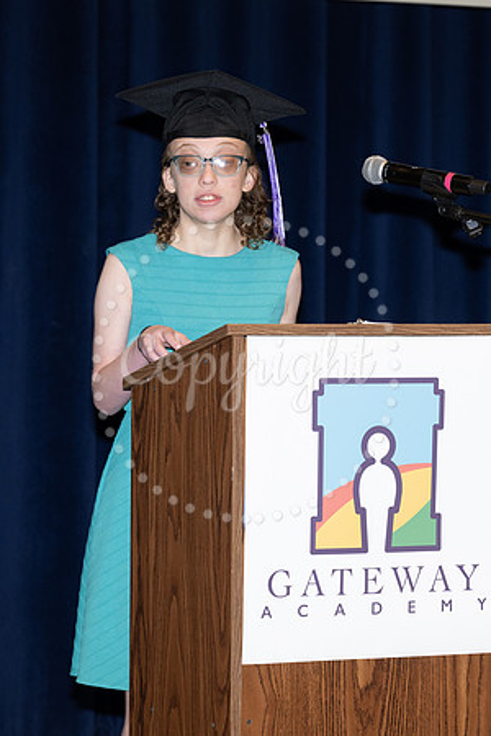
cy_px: 319
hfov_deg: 6.7
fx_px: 4172
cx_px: 442
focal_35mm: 204
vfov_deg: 10.1
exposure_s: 1/80
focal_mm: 120
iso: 640
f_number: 5.6
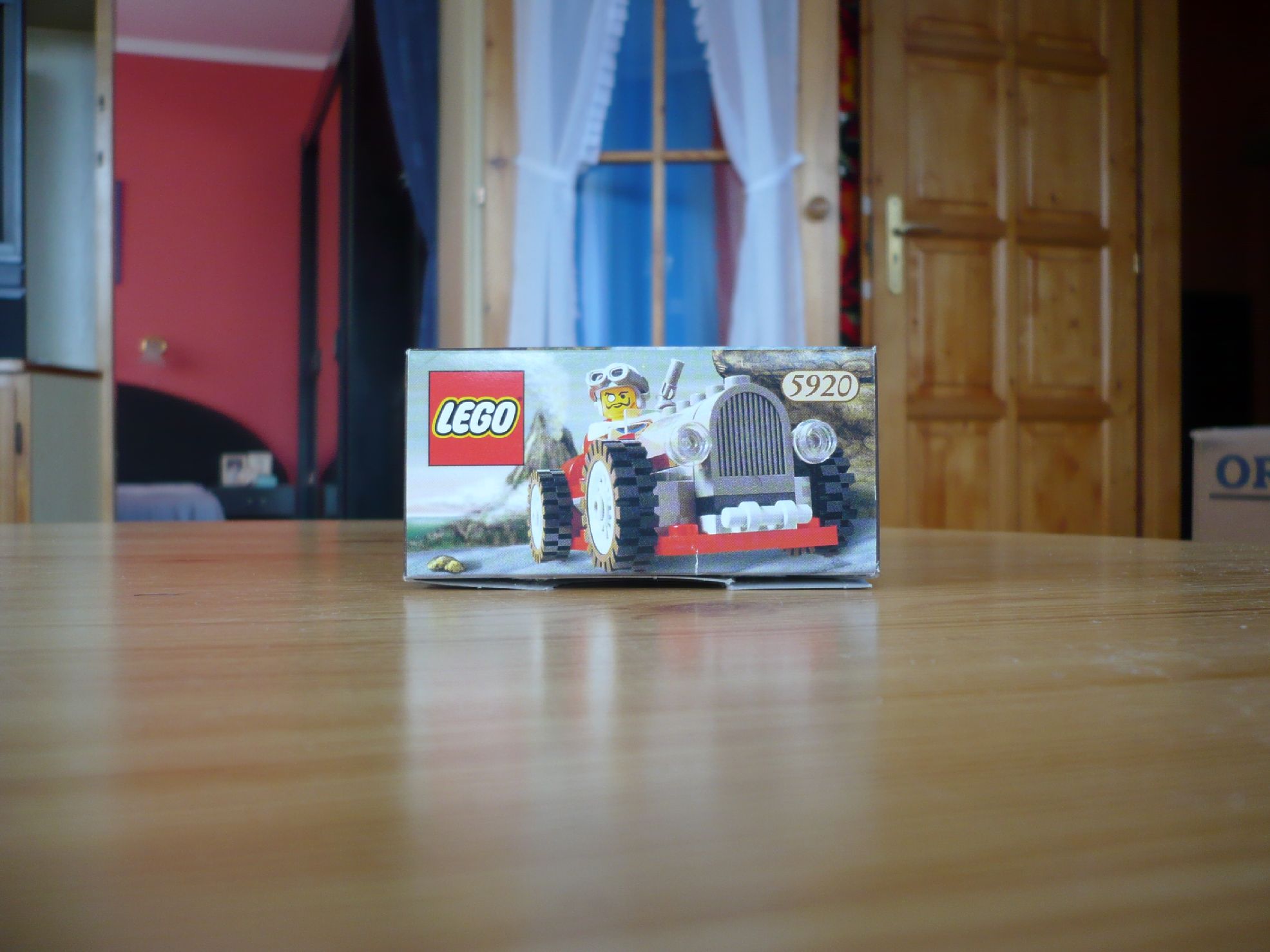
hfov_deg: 52.6
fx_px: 1284
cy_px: 476
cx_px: 635
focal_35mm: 35
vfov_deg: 40.7
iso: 100
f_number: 2.8
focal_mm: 5.8
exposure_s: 1/30
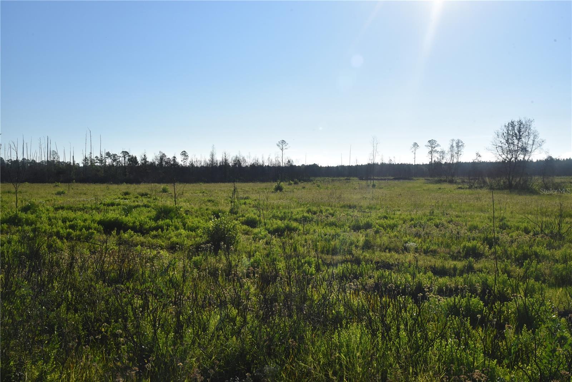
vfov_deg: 35.1
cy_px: 191
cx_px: 286
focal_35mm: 38
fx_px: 604
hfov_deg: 50.7
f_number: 16
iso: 1250
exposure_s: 1/1250
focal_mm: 38
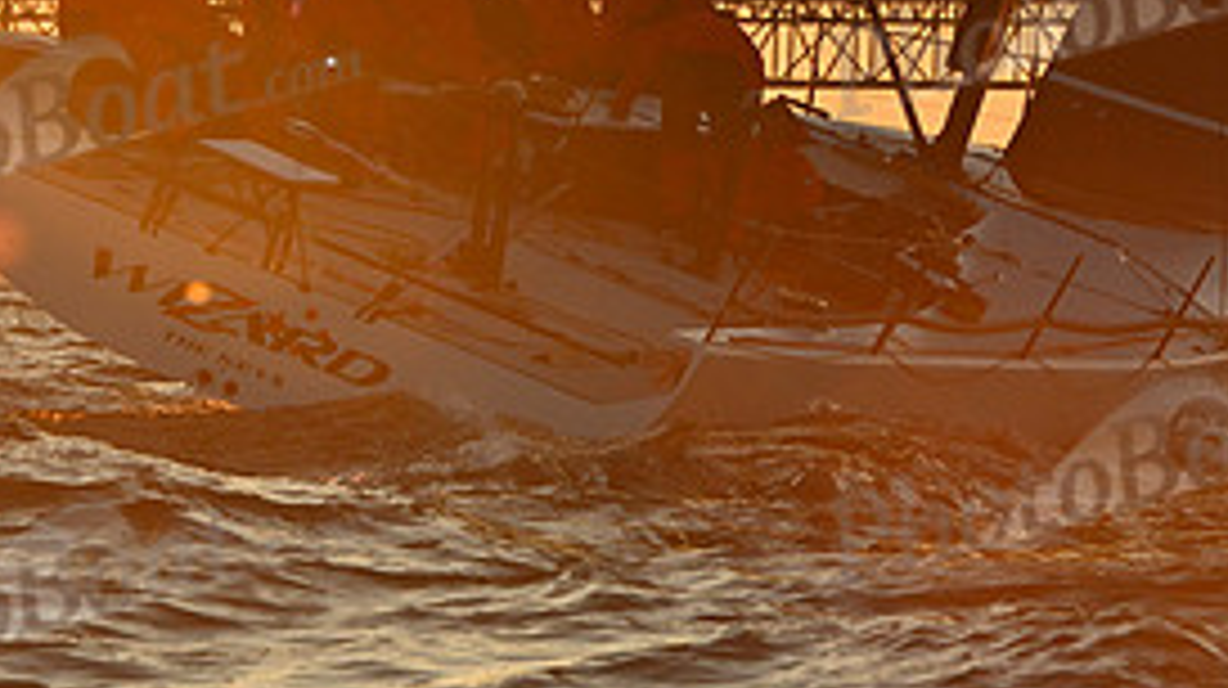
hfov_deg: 6.7
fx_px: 10508
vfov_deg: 3.8
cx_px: 598
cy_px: 299
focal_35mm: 323
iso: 800
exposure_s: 1/640
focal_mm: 145
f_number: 16
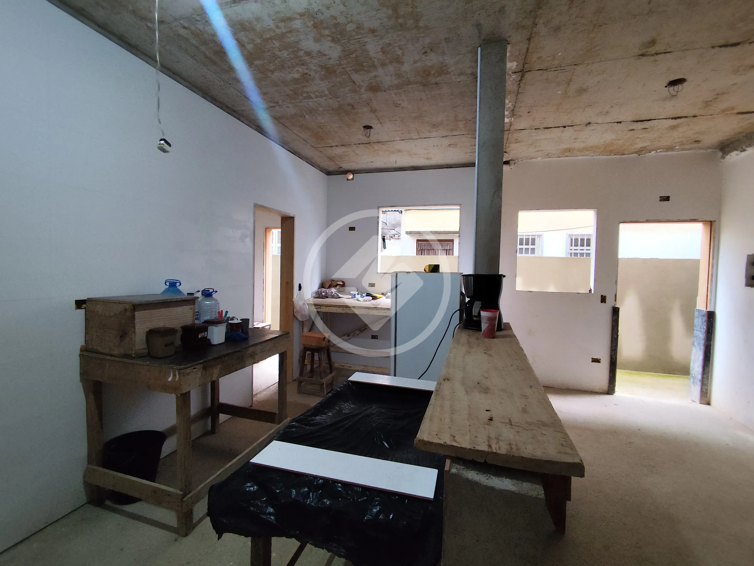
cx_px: 377
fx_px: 349
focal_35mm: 16
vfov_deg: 78.2
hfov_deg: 94.5
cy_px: 283
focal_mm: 1.65
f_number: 2.2
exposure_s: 1/60
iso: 160
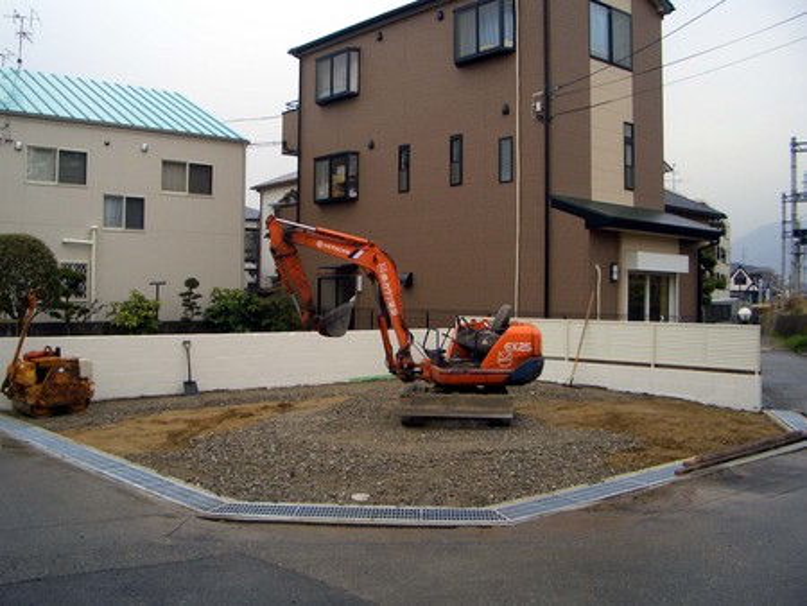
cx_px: 404
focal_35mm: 35
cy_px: 303
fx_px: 816
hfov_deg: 52.6
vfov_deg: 40.7
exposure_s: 1/125
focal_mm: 5.8
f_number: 4.3
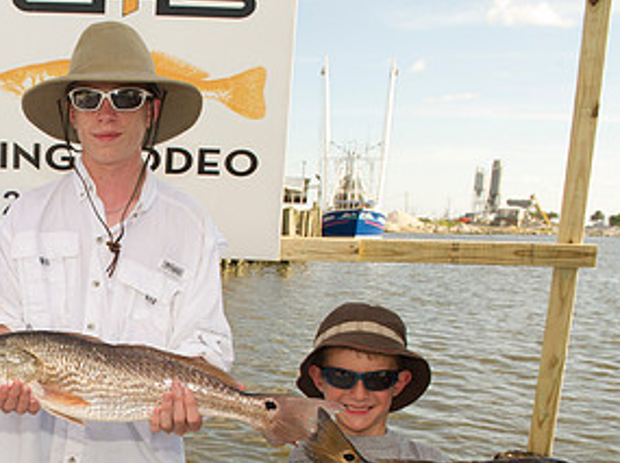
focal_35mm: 47
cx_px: 61
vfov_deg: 30.1
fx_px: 841
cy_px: 367
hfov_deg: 37.8
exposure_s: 1/250
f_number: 10
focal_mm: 24
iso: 400
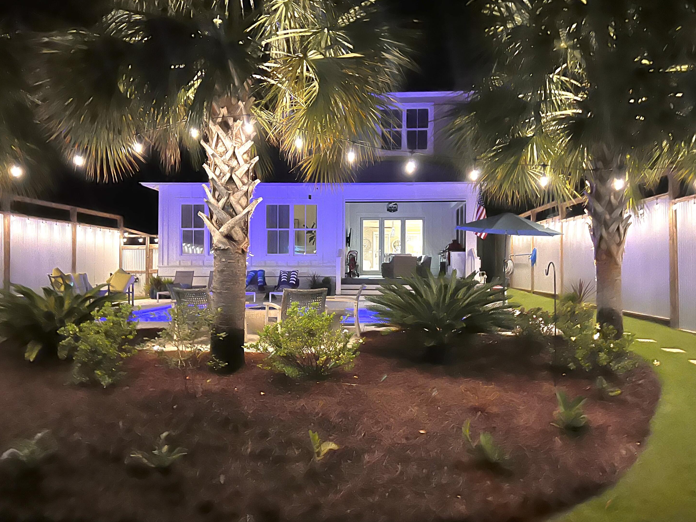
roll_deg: +0.0
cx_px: 344
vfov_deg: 51.4
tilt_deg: +1.8
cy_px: 258
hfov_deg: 65.3
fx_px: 543
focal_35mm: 27
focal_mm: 5.7
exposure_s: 1/17
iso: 1000
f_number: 1.5
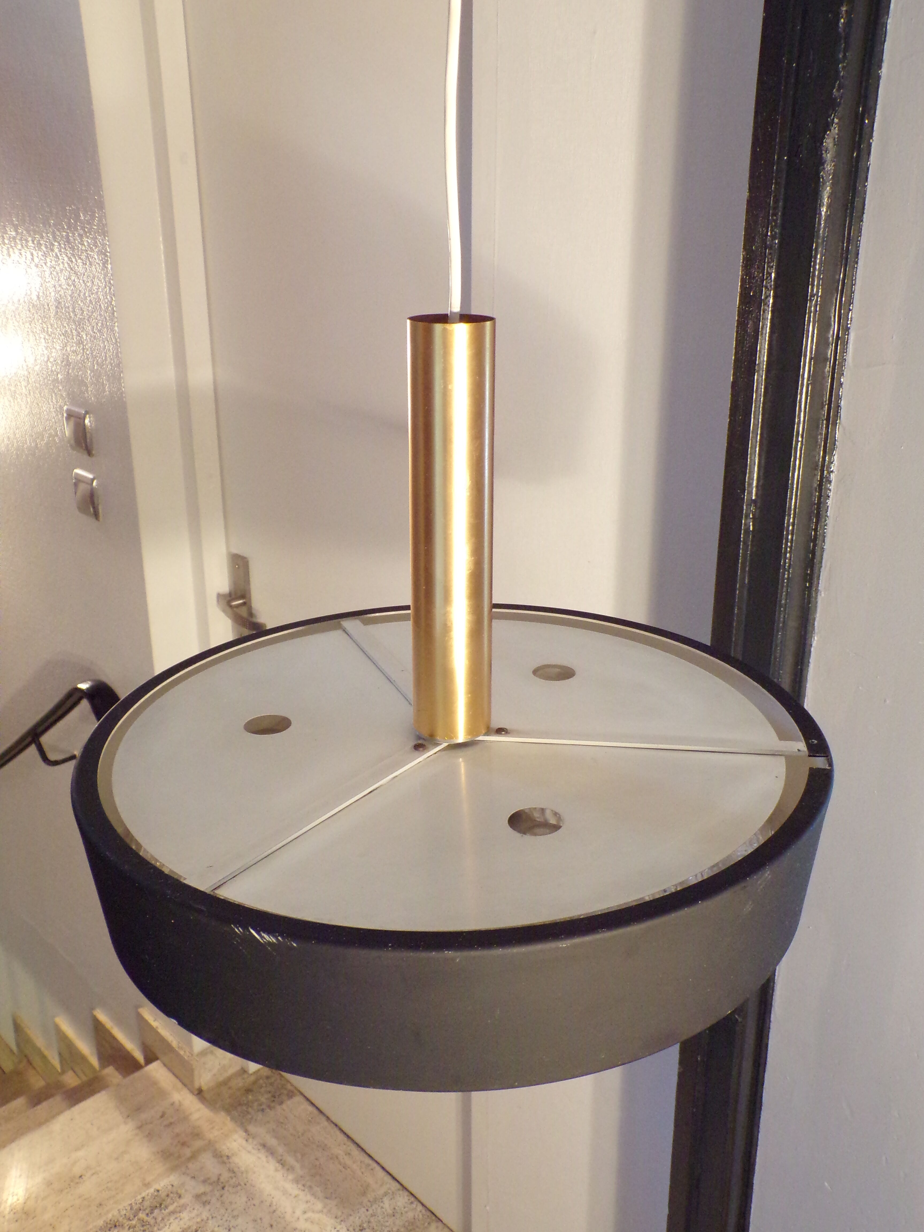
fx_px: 1139
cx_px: 462
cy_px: 616
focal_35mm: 32
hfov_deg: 44.2
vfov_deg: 56.8
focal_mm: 5.8
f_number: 3.2
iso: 541
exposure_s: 1/17
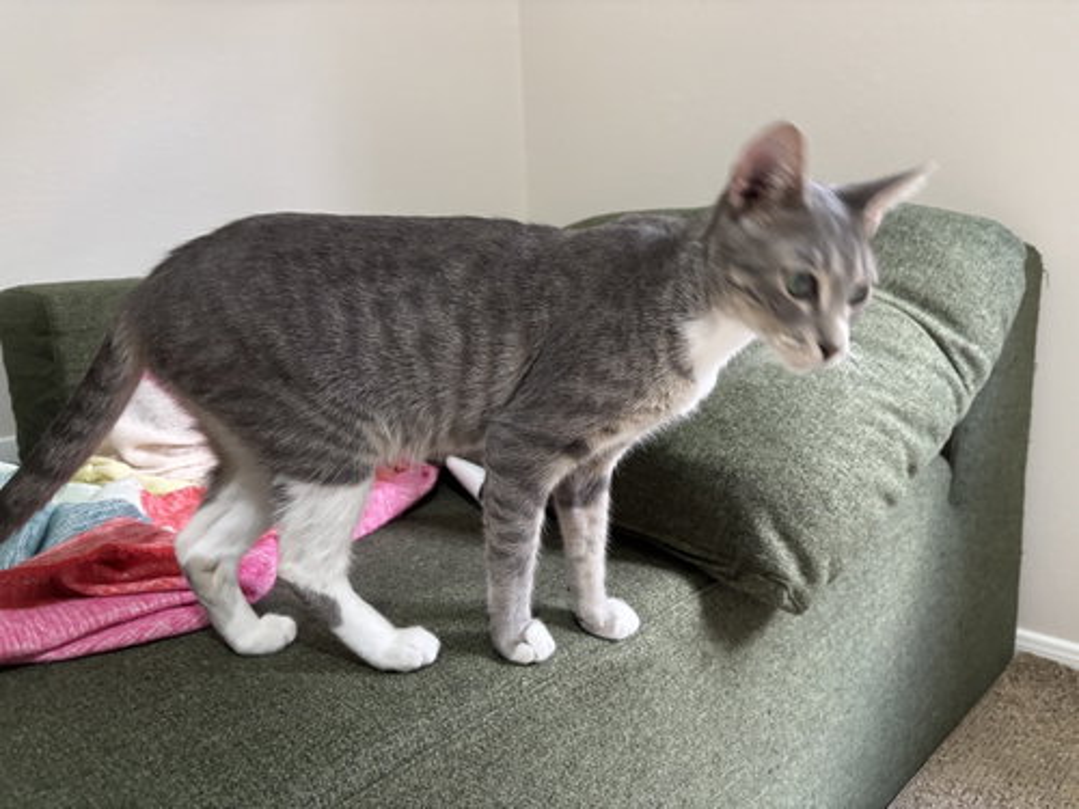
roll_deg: +2.0
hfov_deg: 67.3
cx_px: 540
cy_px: 404
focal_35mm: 26
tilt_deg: -13.4
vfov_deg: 53.1
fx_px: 810
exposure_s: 1/60
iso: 400
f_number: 1.6
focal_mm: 5.96
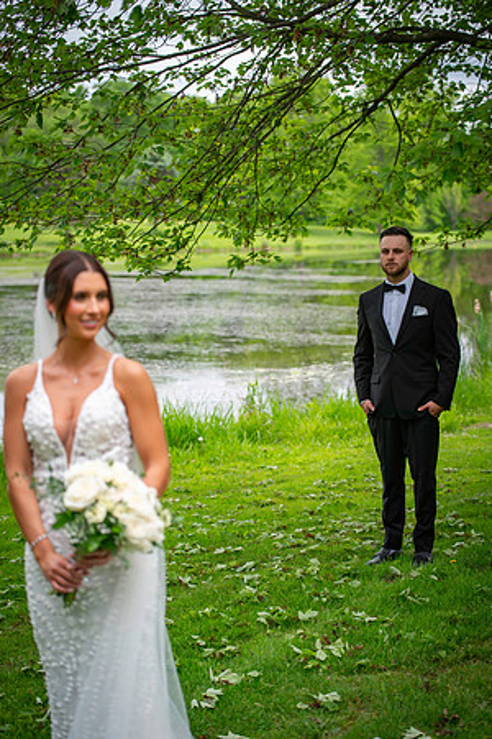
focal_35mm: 70
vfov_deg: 28.8
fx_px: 1435
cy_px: 370
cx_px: 246
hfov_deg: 19.5
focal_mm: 70
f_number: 3.2
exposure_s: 1/160
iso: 80
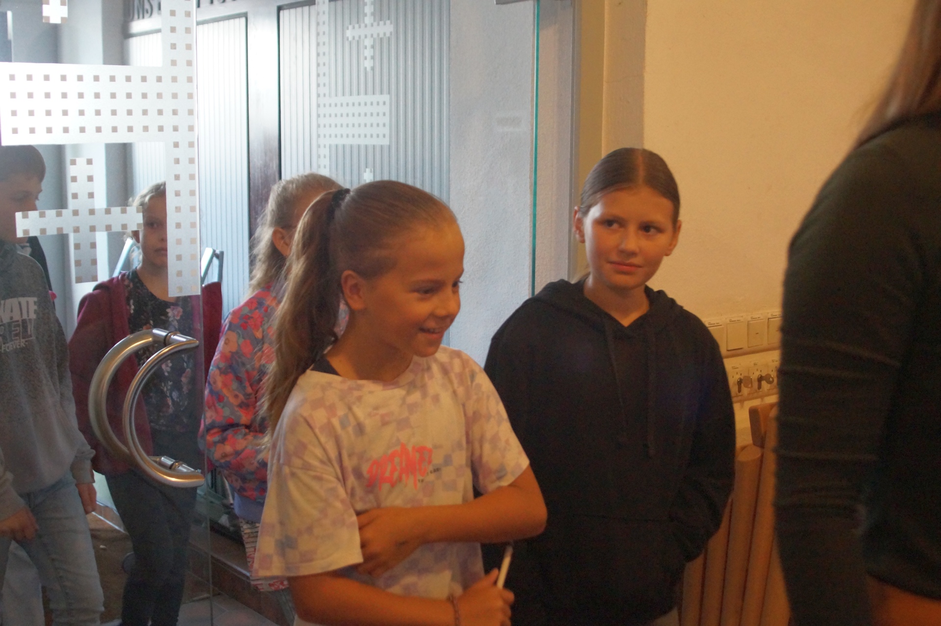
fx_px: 1097
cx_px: 470
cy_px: 313
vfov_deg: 31.9
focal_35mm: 42
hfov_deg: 46.4
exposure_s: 1/125
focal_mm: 28
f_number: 4
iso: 3200
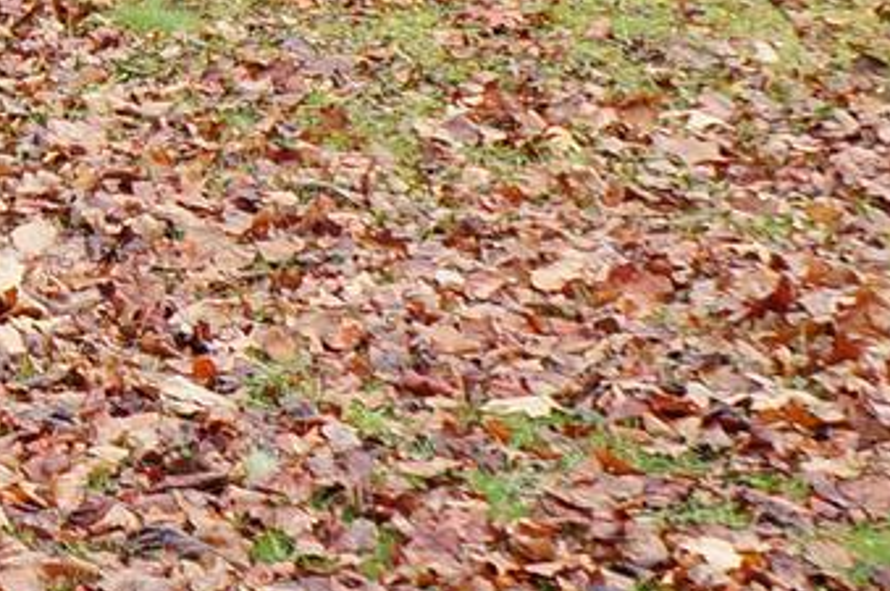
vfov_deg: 7.4
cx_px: -992
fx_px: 4247
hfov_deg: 10.8
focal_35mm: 172
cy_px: -822
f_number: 5
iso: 200
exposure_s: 1/80
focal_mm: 19
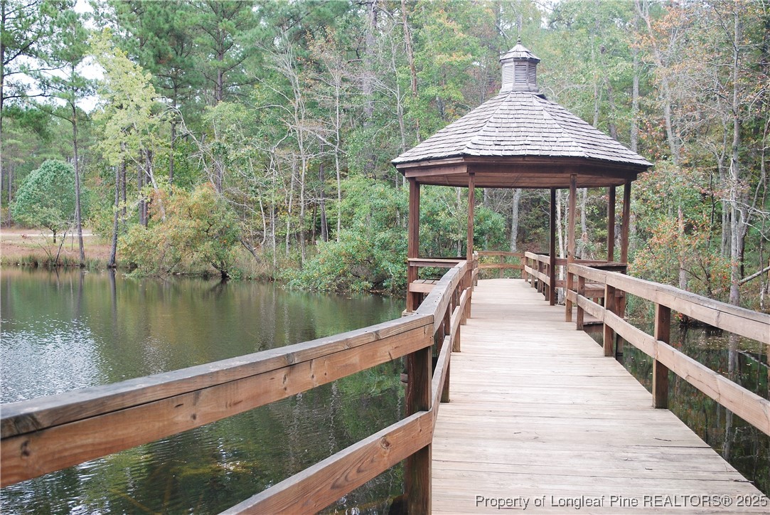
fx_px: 899
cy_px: 258
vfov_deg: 32.0
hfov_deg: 46.4
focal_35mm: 42
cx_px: 385
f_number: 5
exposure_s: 1/100
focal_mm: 28
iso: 200
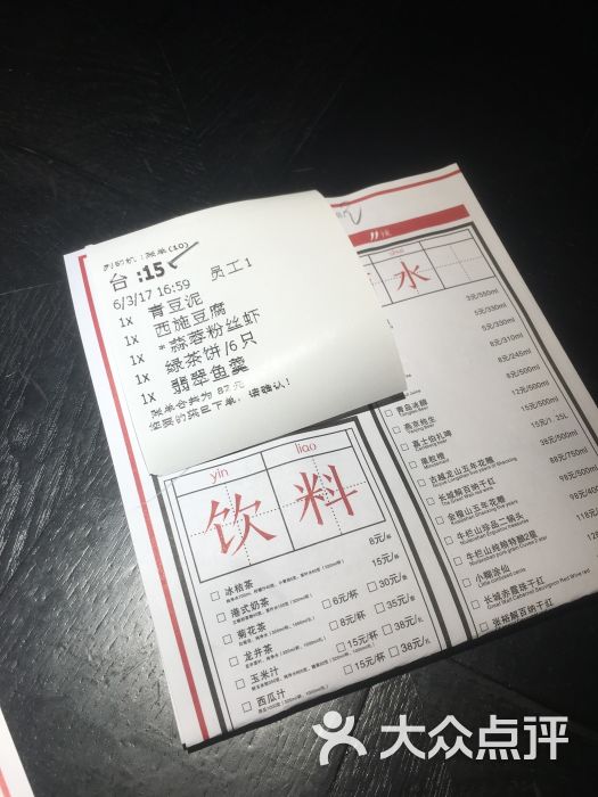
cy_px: 398
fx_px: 668
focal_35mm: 29
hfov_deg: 48.2
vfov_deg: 61.7
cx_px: 299
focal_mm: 4.15
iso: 25
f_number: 2.2
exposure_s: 1/100
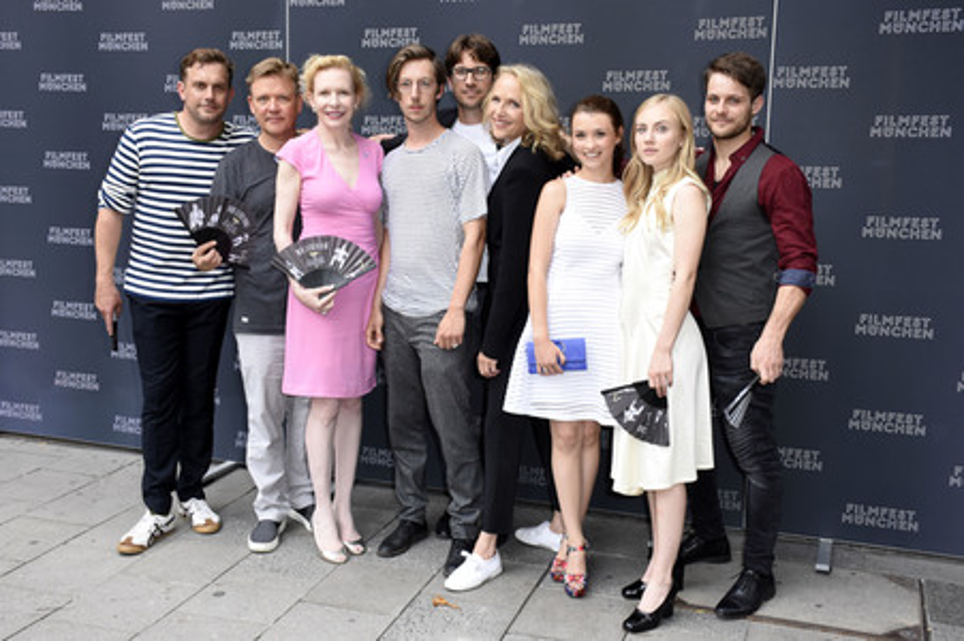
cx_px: 482
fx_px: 1044
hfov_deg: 49.6
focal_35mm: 39
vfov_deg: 34.2
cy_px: 320
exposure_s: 1/100
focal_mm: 26
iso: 500
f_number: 6.3
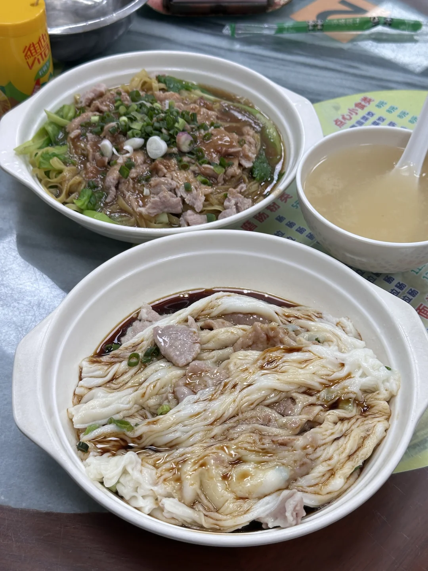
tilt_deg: -46.9
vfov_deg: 39.7
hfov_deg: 30.3
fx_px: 791
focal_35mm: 48
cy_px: 286
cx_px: 214
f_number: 1.78
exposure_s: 1/111
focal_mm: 6.86
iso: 40
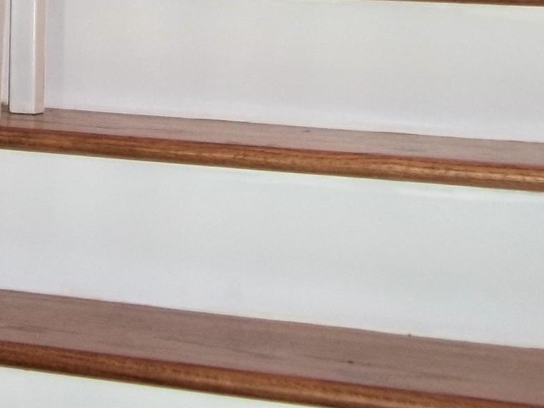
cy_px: -333
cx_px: -73
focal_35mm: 122
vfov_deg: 11.3
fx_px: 1917
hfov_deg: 15.7
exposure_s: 1/30
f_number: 2.9
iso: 64
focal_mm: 5.7
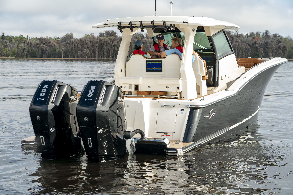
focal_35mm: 79
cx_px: 146
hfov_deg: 25.7
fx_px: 643
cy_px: 98
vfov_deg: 17.3
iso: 80
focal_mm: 79
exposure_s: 1/125
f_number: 8
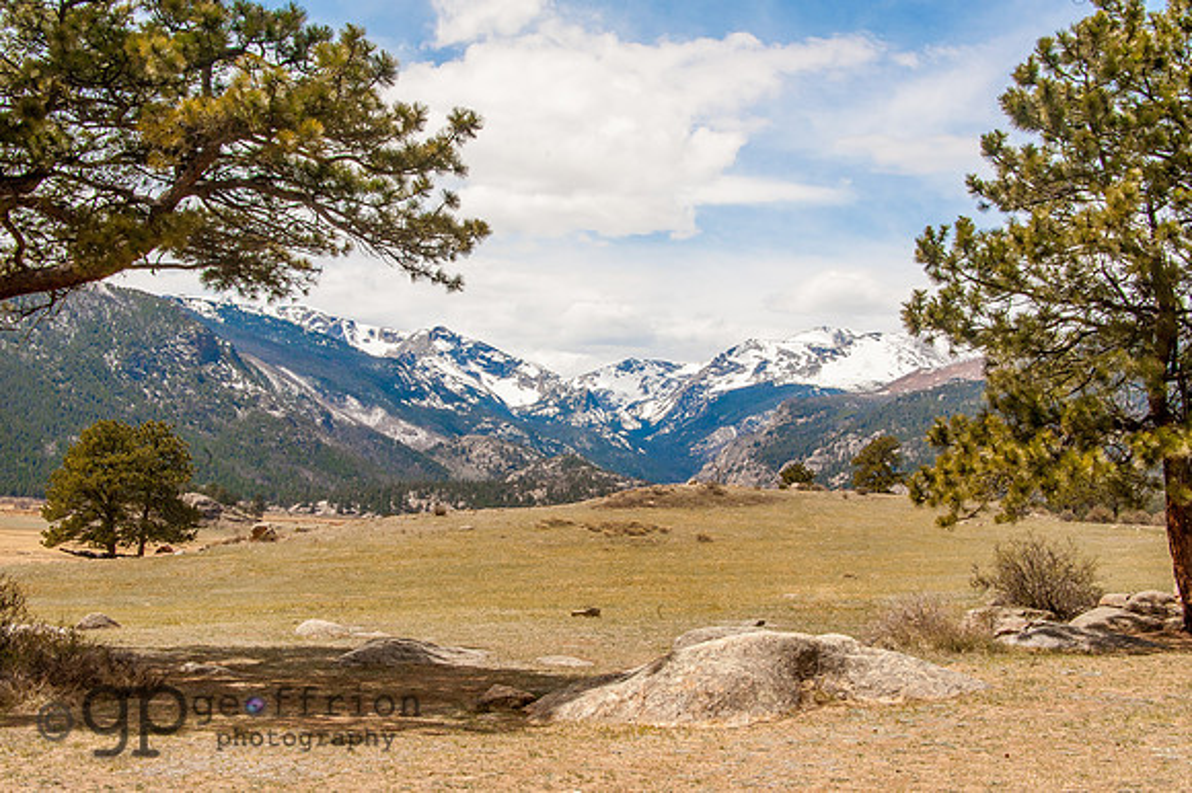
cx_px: 596
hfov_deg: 41.1
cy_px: 396
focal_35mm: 48
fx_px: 1588
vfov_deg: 28.0
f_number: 22
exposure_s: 1/200
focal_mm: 48
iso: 1250
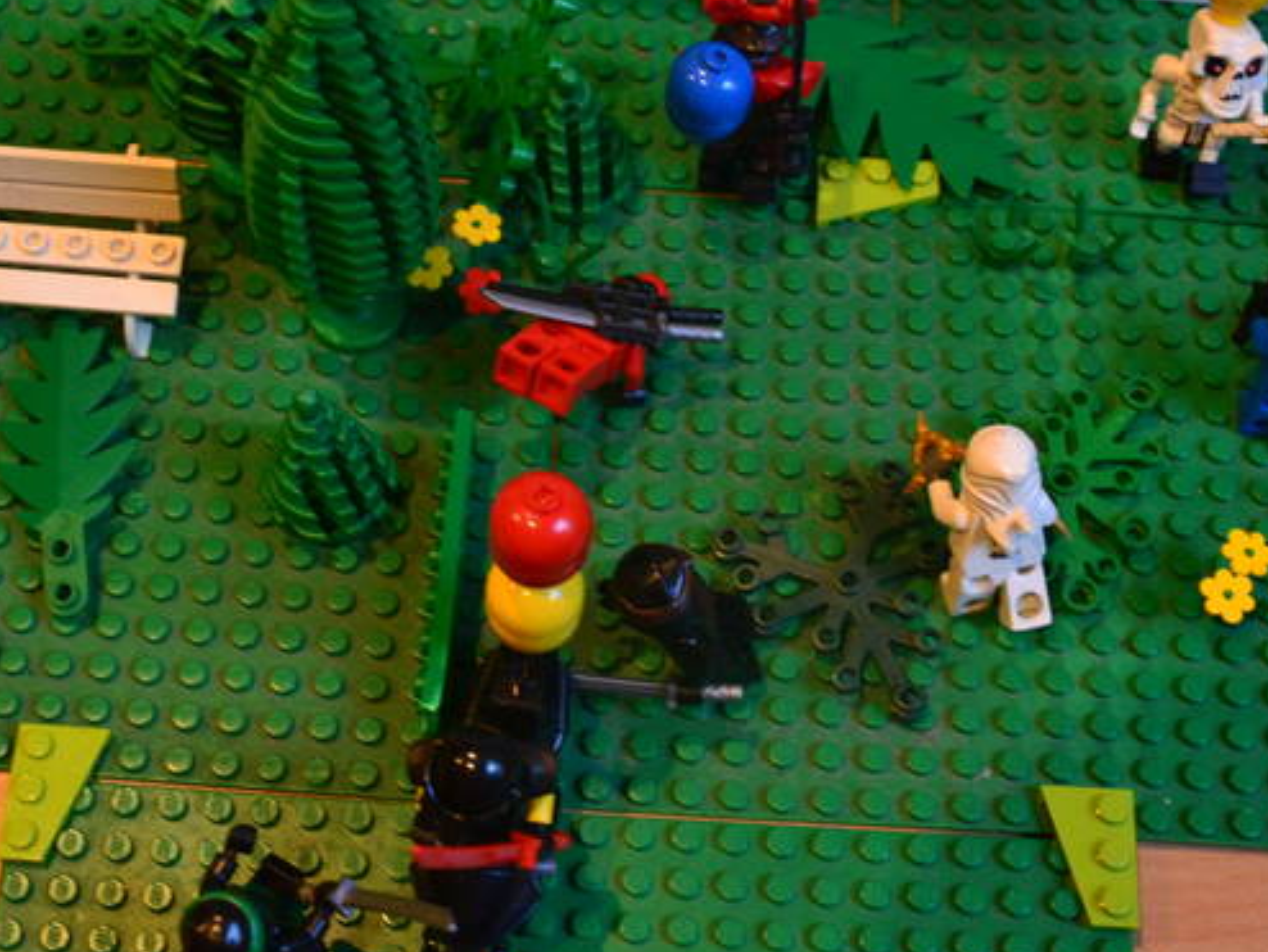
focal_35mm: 63
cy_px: 339
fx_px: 2309
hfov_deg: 30.7
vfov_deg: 23.2
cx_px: 608
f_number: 5.6
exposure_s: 1/15
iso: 800
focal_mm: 24
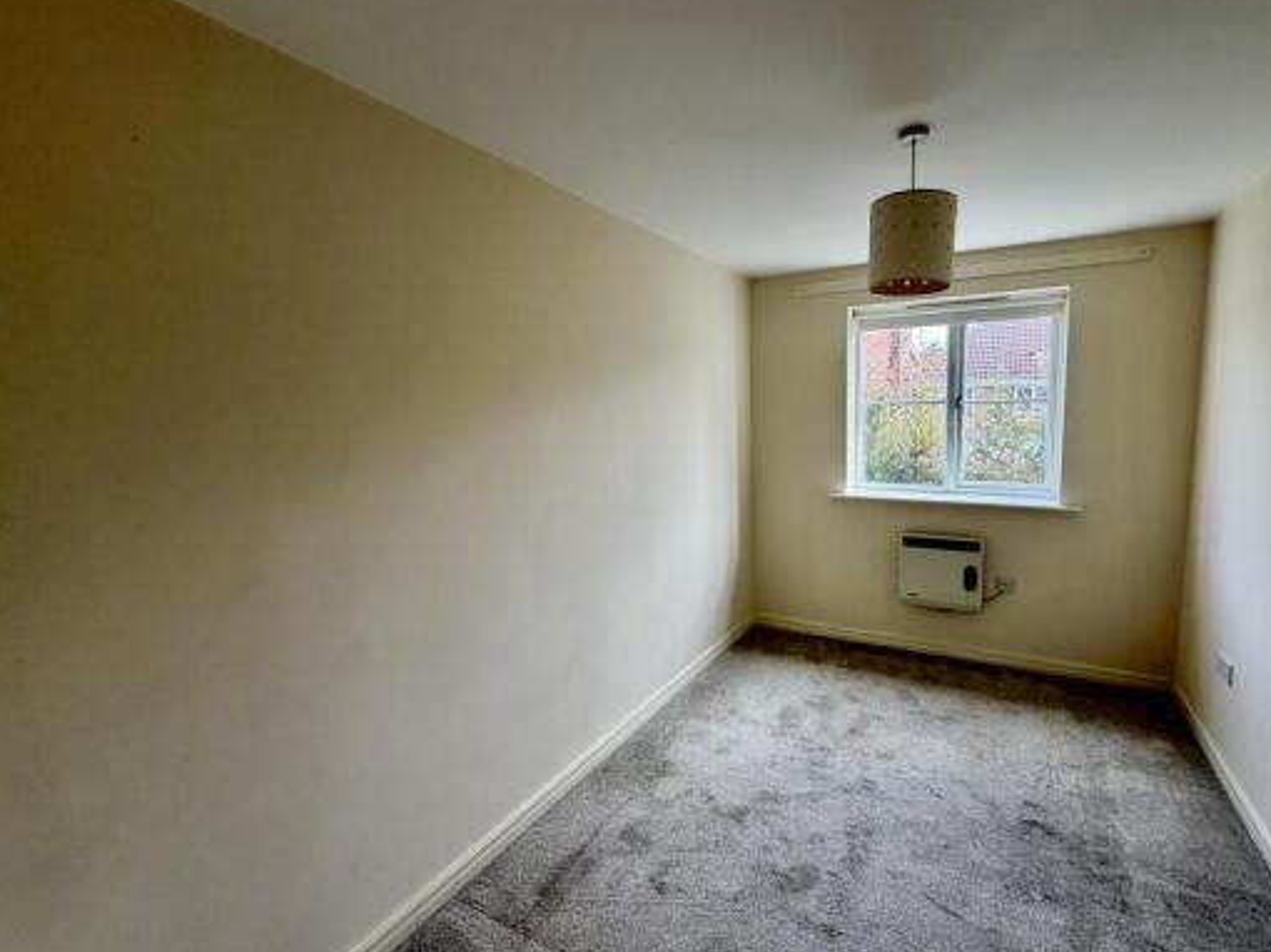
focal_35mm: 16
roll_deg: +1.1
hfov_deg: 94.0
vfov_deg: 78.1
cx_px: 716
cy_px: 470
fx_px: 587
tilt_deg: -7.2
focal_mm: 2.22
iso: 100
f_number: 2.2
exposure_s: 1/121
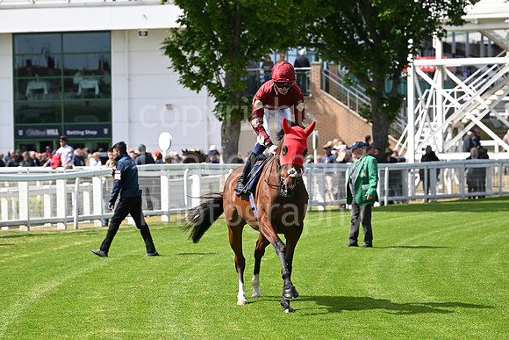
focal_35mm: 165
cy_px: 170
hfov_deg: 12.4
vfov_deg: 8.3
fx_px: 2333
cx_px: 254
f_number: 5.6
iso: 400
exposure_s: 1/1600
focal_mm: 165
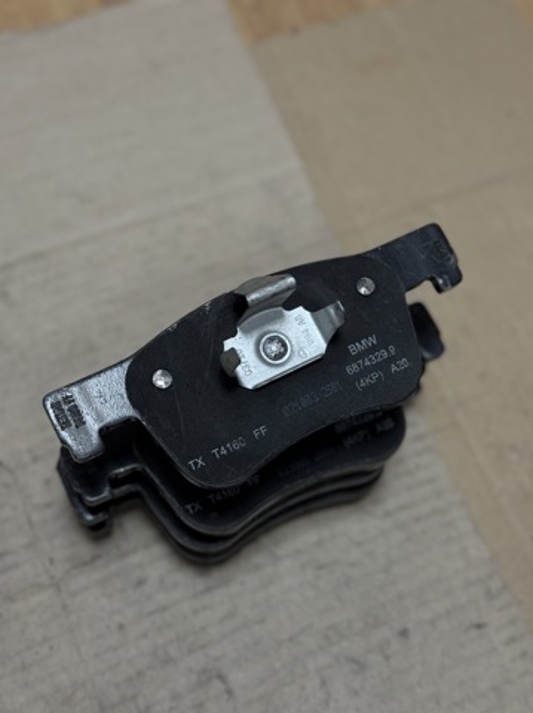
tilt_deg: -65.8
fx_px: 987
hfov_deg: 30.2
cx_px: 266
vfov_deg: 39.7
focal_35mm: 48
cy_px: 356
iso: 80
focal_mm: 6.76
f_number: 1.78
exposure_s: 1/50
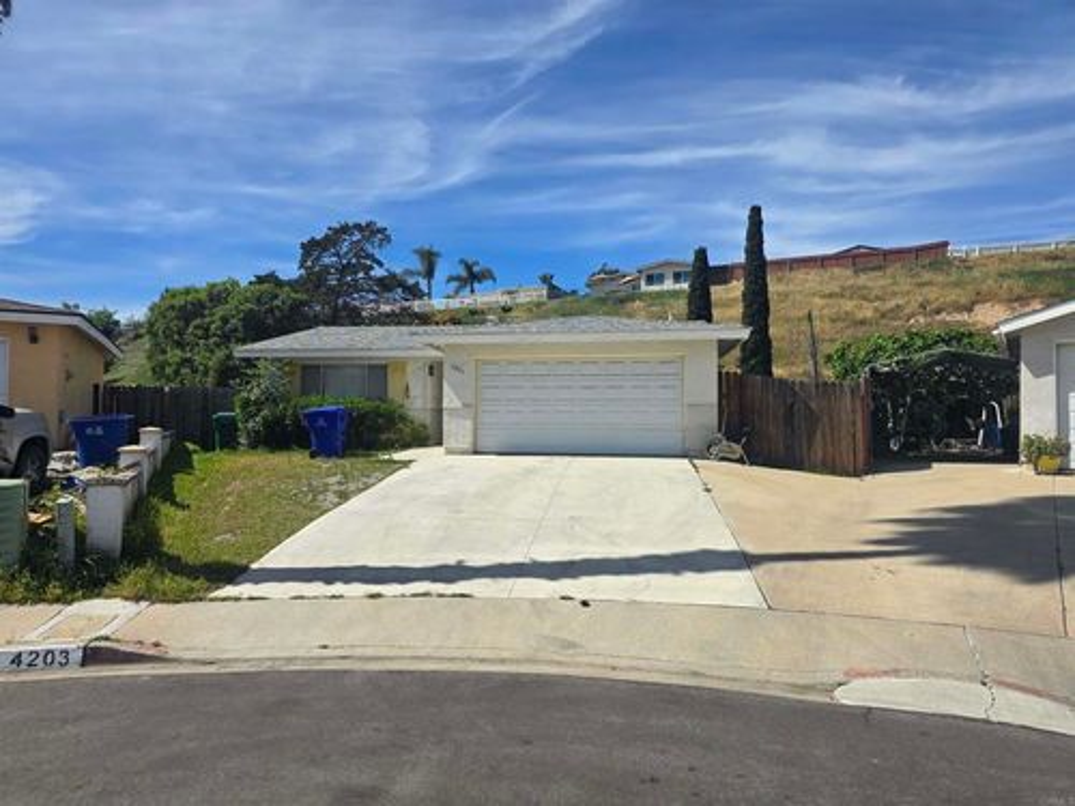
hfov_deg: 73.9
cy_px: 403
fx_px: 714
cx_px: 538
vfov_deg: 58.9
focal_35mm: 23
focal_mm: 6.3
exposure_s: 1/1157
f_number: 1.7
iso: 12
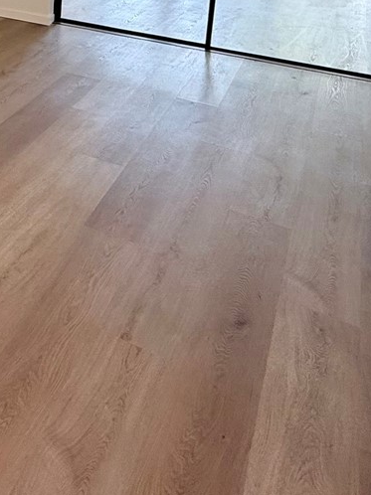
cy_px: -33
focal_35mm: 45
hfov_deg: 28.2
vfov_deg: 36.5
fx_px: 644
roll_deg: -1.1
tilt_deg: -11.1
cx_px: -70
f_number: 2.2
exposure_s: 1/120
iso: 100
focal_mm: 2.22
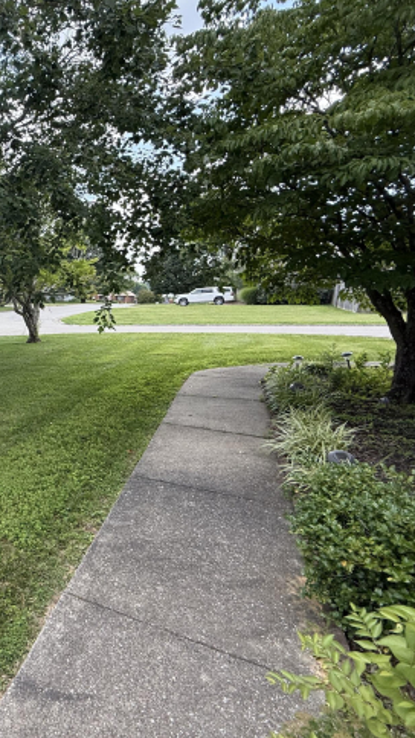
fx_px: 411
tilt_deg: -9.4
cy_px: 363
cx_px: -36
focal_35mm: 21
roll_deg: -0.4
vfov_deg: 83.8
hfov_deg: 42.7
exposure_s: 1/388
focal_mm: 2.22
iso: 64
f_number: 2.2
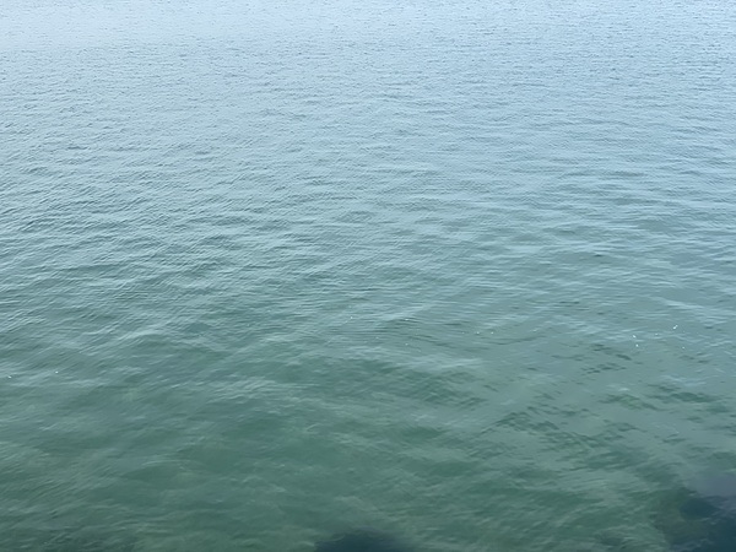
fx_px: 1106
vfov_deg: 28.0
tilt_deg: -16.9
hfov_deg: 36.8
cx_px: 368
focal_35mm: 52
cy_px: 276
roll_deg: +1.8
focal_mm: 6
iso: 20
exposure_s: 1/1043
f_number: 2
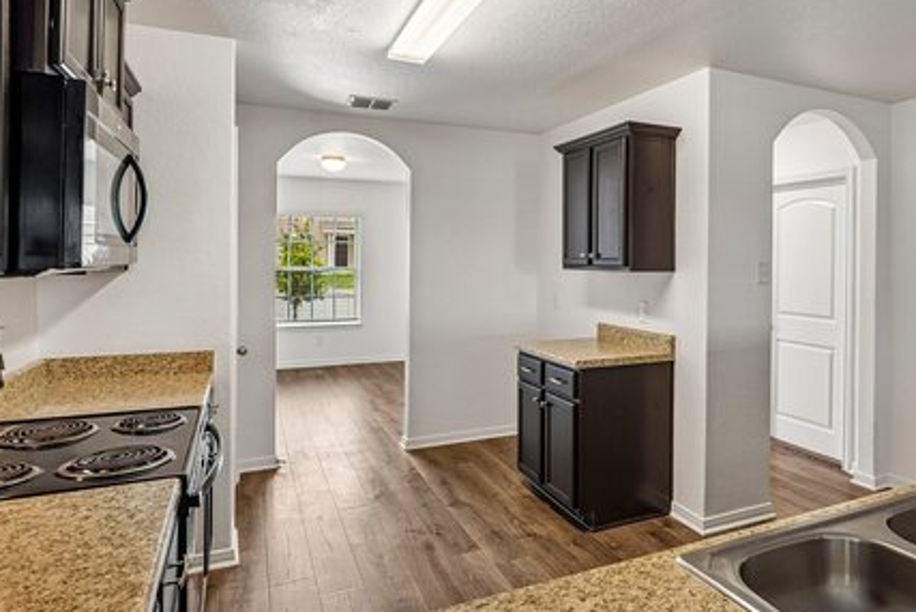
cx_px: 553
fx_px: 630
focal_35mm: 25
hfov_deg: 71.2
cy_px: 259
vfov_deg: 51.6
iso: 400
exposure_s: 1/15
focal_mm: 16.5
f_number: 8
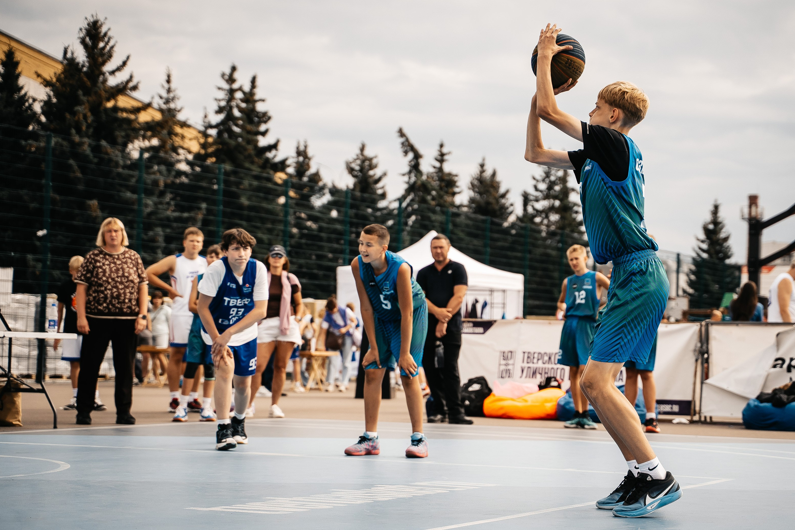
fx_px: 1854
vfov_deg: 16.3
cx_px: 443
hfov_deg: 24.2
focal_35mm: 84
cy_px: 266
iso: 320
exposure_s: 1/3200
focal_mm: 75
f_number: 3.5
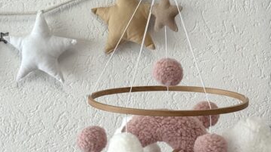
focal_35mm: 117
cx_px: 190
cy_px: 104
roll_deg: +1.8
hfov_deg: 18.2
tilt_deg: -8.0
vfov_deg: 10.3
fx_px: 840
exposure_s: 1/297
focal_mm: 6.76
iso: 64
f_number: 1.78
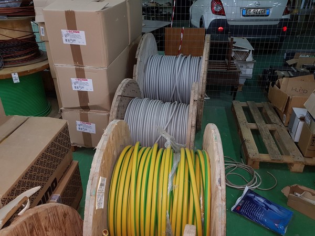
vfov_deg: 53.1
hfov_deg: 67.3
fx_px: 237
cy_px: 118
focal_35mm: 26
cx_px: 158
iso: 100
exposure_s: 1/25
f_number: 1.7
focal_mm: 4.2
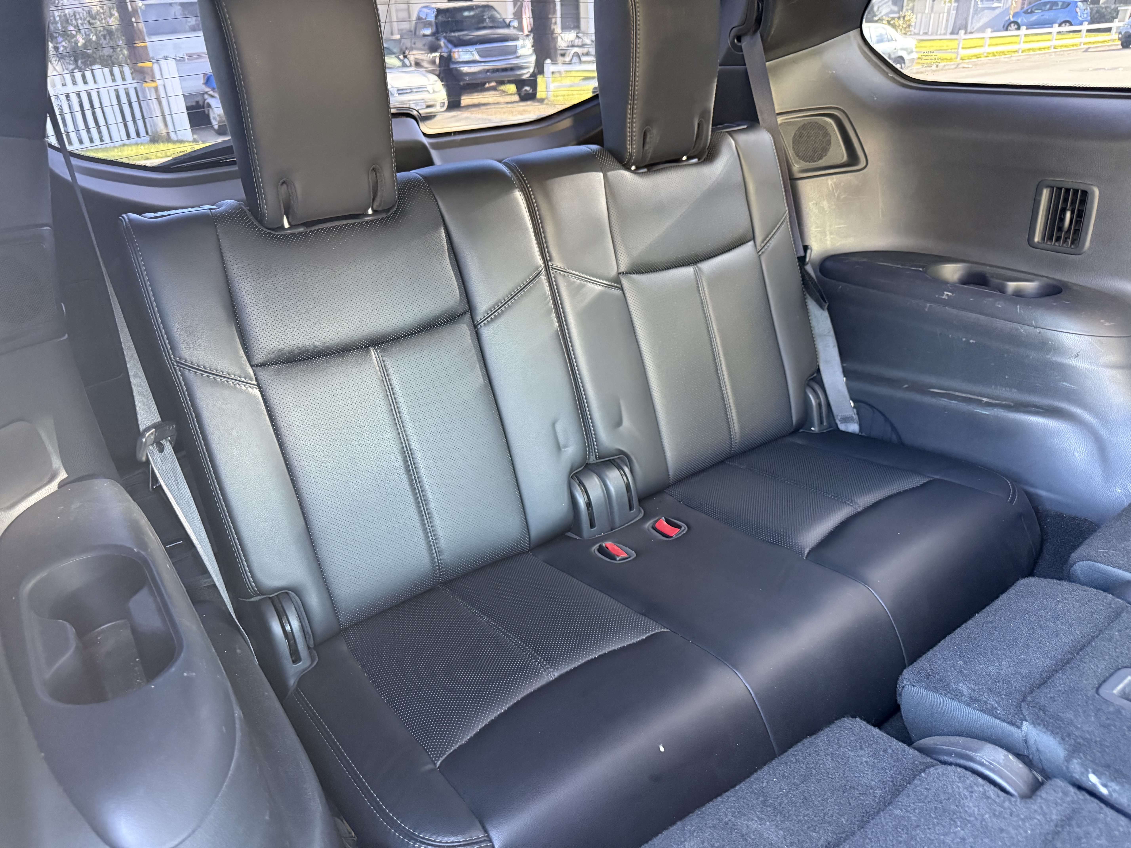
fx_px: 784
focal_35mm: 24
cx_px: 566
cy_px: 424
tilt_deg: -25.8
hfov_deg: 71.6
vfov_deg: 56.8
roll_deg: +3.0
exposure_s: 1/51
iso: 800
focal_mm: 6.76
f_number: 1.78
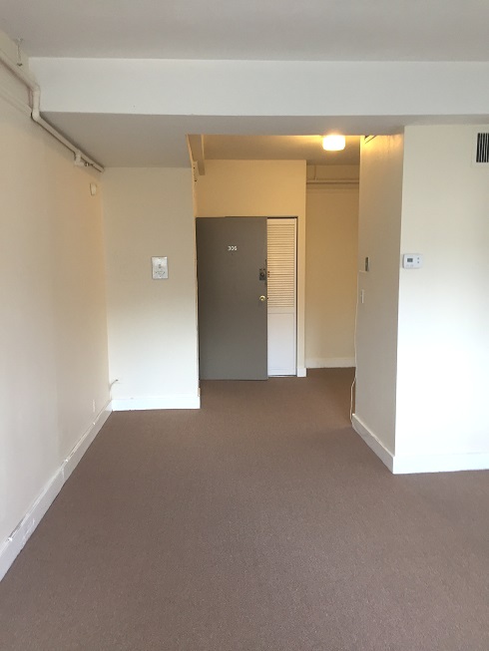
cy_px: 326
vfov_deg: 61.7
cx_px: 244
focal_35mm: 29
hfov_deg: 48.2
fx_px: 546
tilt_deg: -8.7
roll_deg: +0.0
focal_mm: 4.15
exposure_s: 1/30
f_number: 2.2
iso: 80
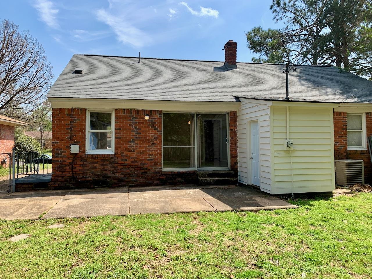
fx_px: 279
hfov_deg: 67.3
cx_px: 186
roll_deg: -0.4
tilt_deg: +2.7
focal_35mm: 26
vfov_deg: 53.1
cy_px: 140
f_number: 1.8
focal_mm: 4.25
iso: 25
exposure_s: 1/1490
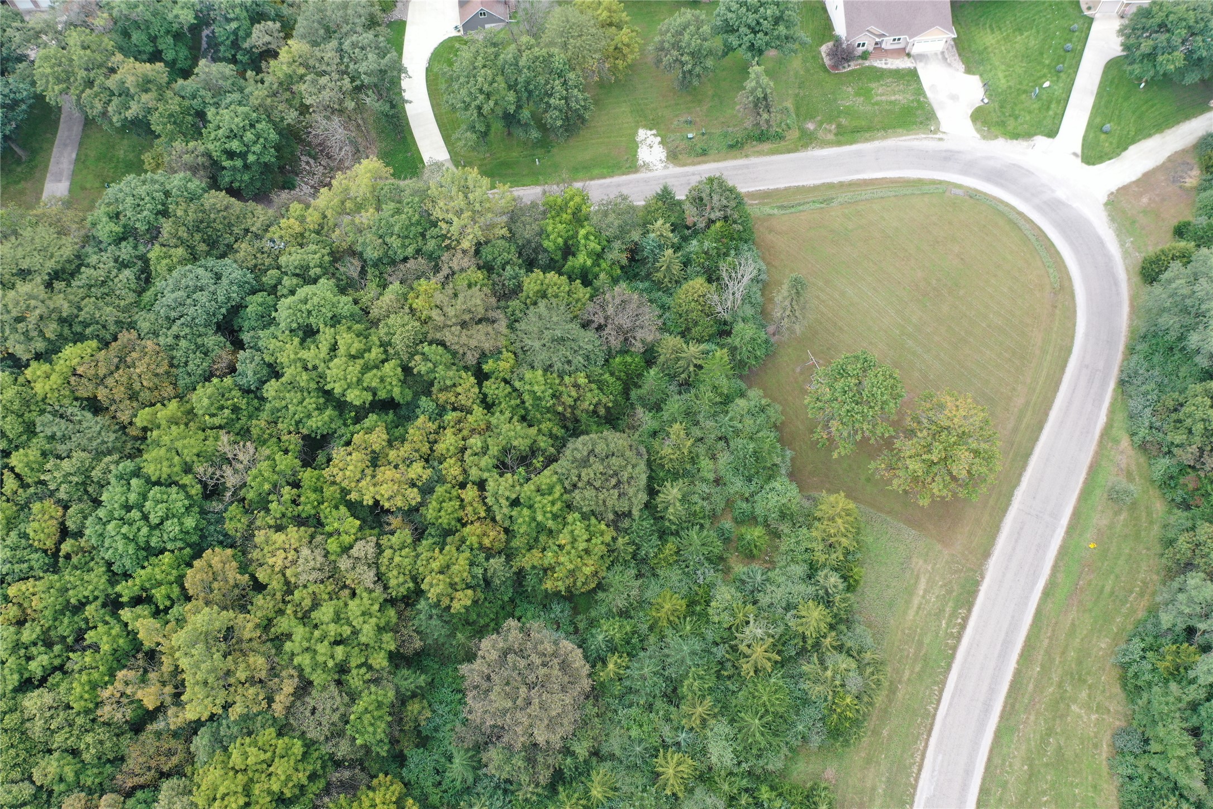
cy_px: 404
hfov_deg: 65.5
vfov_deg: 46.4
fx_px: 943
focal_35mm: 28
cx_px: 606
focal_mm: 10.26
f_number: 3.5
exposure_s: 1/50
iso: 100
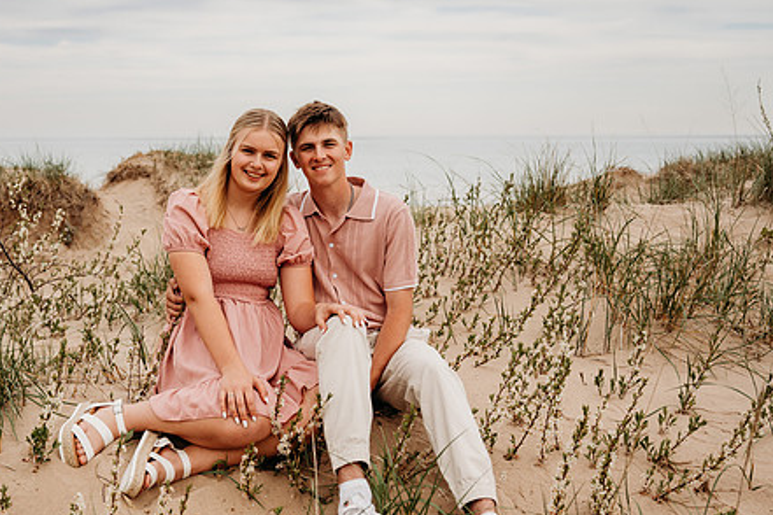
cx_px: 270
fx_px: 988
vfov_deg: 29.2
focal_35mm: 46
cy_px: 290
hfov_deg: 42.3
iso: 200
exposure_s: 1/1600
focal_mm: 30
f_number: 2.8
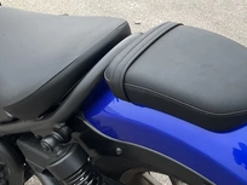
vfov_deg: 25.1
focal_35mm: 57
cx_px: 234
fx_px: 407
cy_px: 154
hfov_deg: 31.8
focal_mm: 3
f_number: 1.8
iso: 25
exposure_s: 1/562
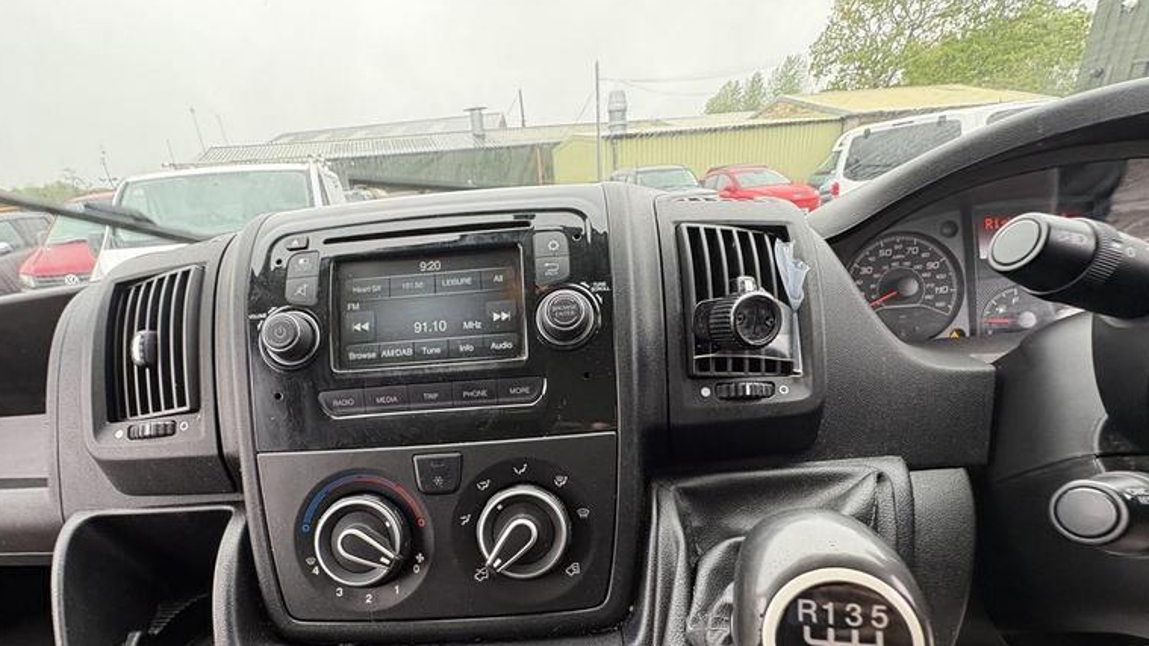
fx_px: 548
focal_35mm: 18
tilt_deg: -25.9
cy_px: 430
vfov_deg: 59.6
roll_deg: -1.6
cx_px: 548
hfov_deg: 92.6
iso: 200
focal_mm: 2.22
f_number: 2.2
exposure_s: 1/99
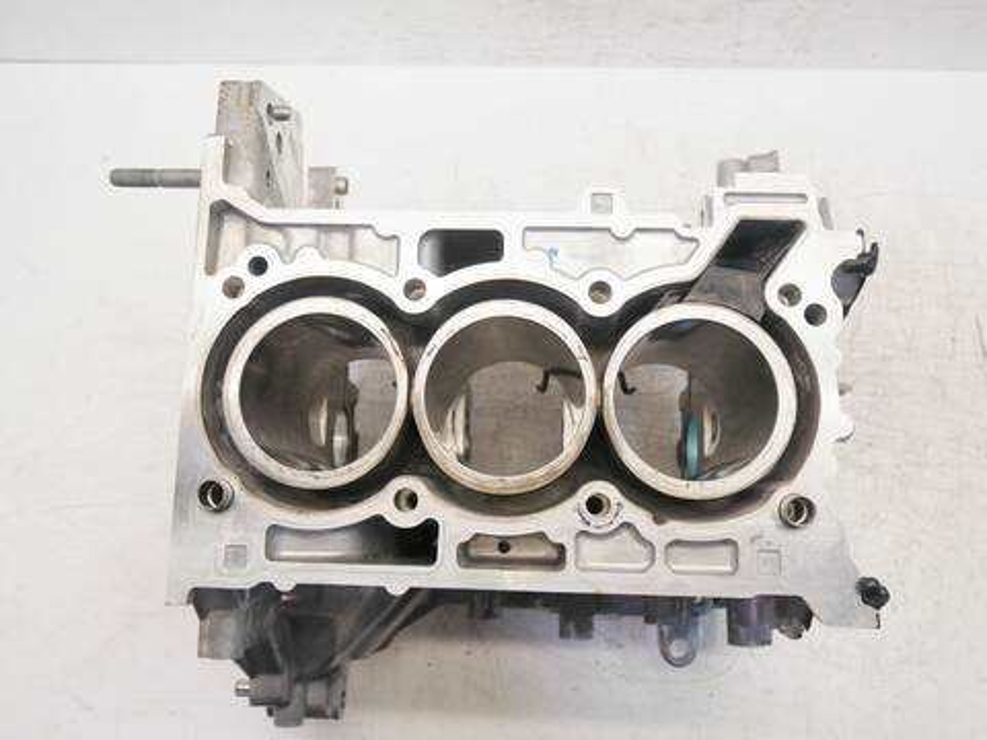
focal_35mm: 30
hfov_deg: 60.0
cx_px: 494
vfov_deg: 46.8
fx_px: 855
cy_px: 370
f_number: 3.8
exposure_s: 1/80
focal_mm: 15
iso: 200
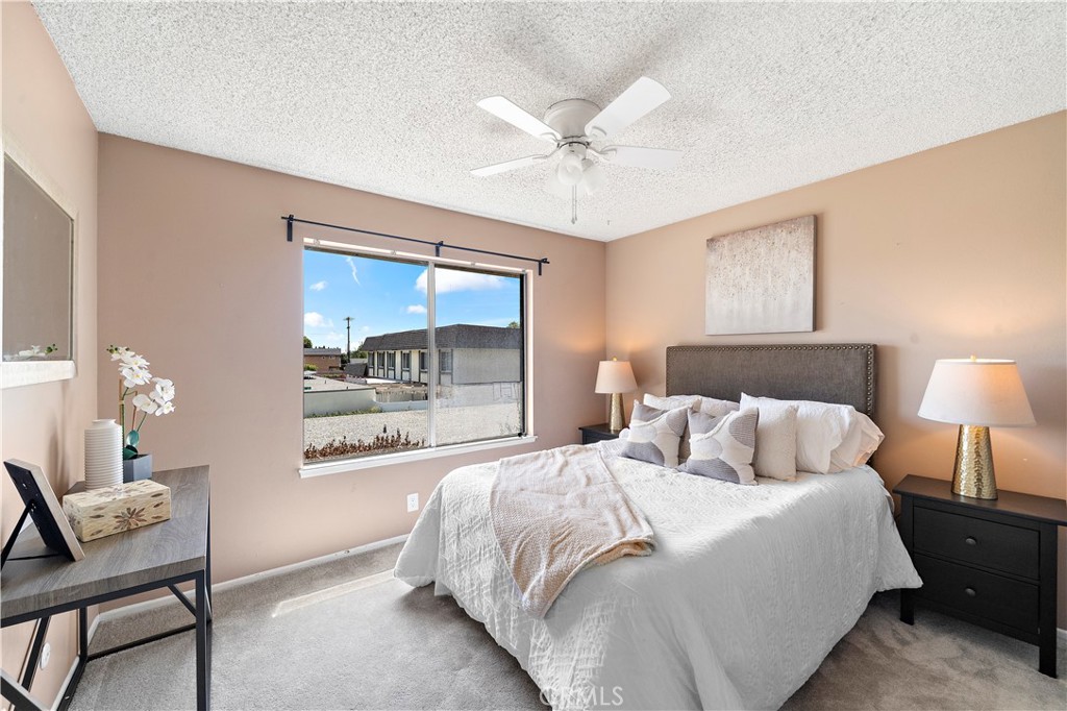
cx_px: 534
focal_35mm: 14
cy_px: 356
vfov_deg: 81.2
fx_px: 415
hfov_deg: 104.3
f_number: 8
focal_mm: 14
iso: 500
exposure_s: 1/160
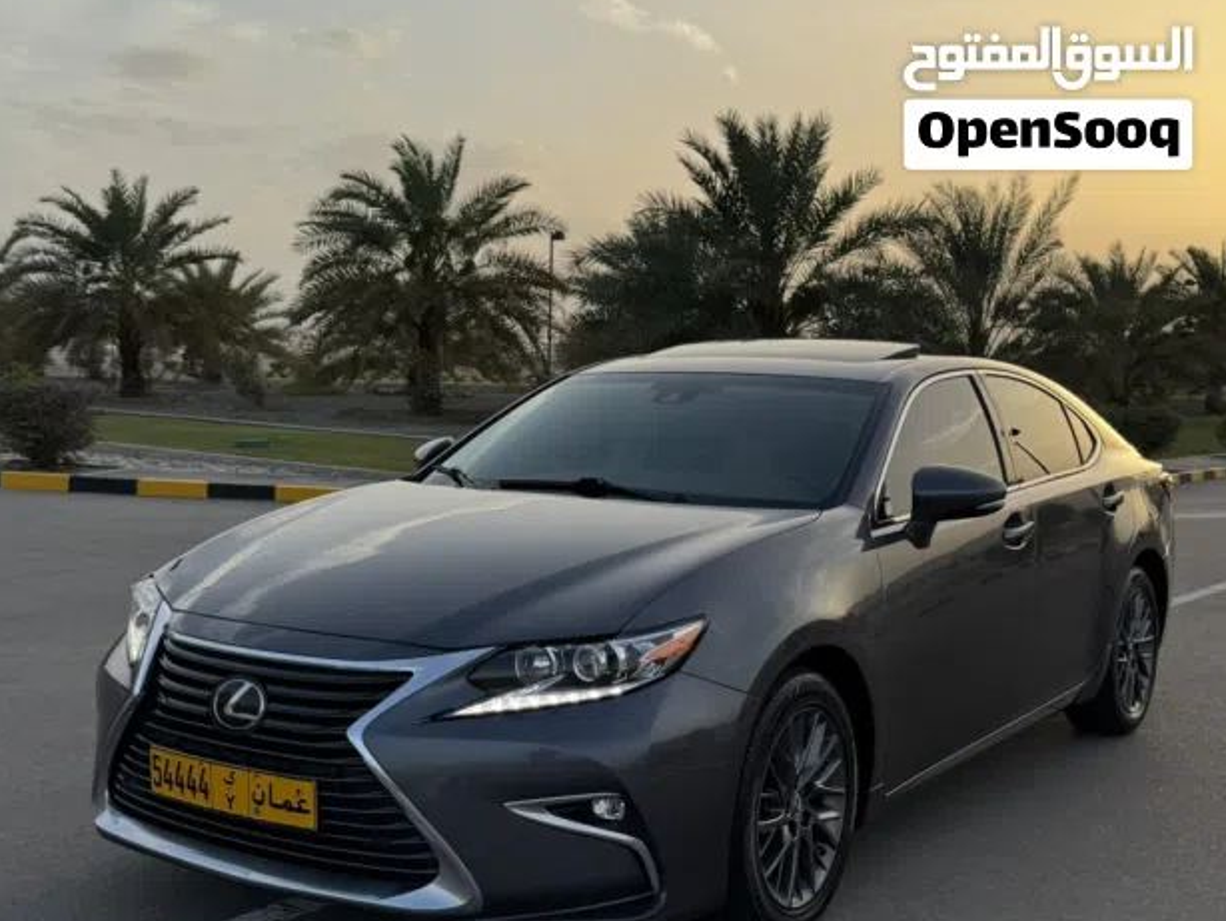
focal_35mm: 25
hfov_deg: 69.4
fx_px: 886
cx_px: 603
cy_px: 458
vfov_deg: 54.9
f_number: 1.78
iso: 80
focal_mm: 6.76
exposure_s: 1/2041
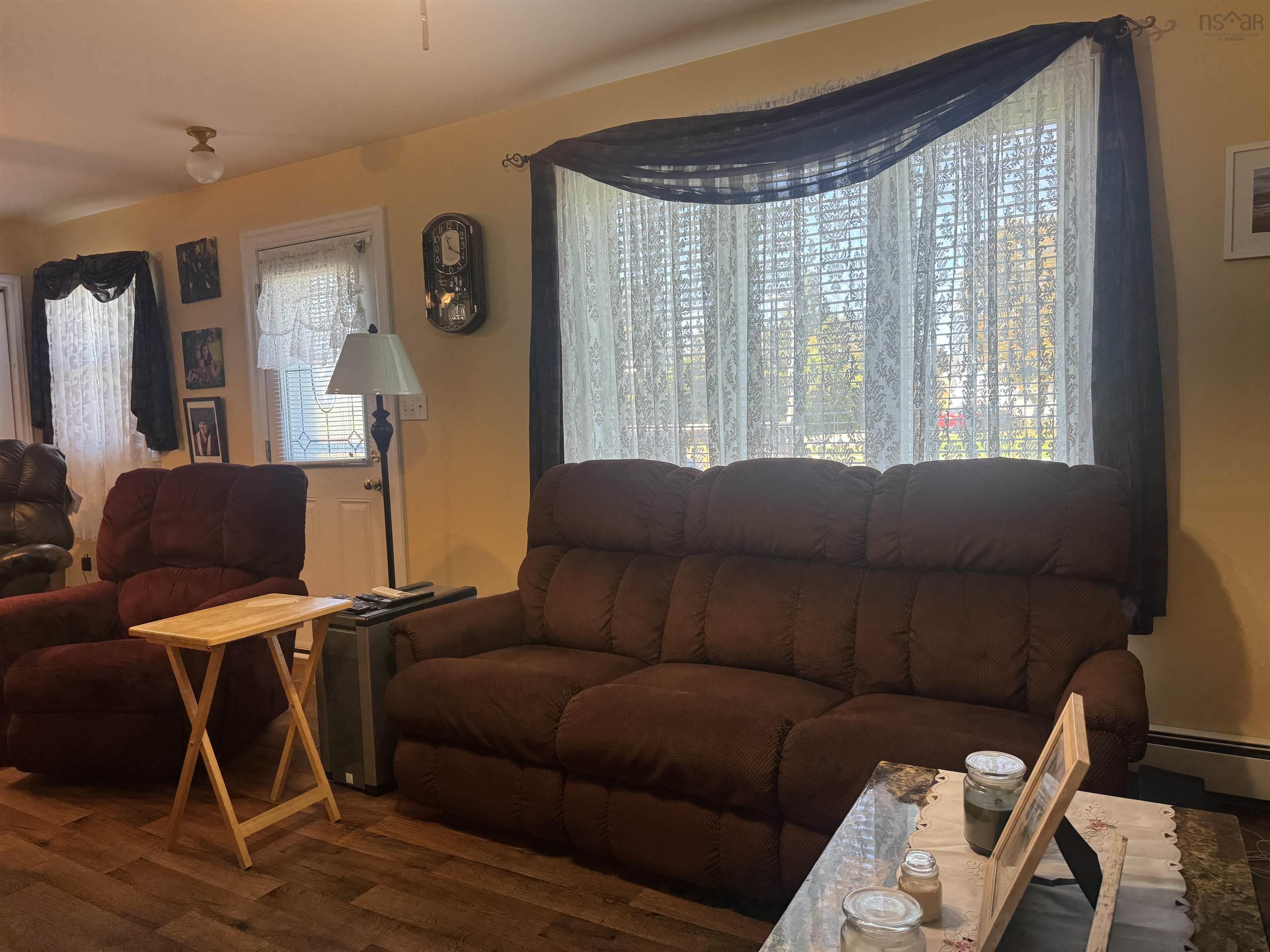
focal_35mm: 24
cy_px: 476
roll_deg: +3.0
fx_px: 881
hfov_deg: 71.6
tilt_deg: -3.3
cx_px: 635
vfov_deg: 56.8
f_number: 1.78
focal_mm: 6.76
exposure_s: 1/120
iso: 80
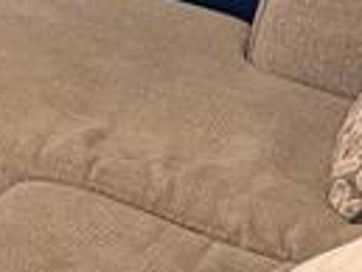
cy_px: -202
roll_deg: -0.6
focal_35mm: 190
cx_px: -915
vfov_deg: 7.6
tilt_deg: -15.2
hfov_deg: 8.0
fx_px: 1989
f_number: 1.78
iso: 400
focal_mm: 6.76
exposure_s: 1/60
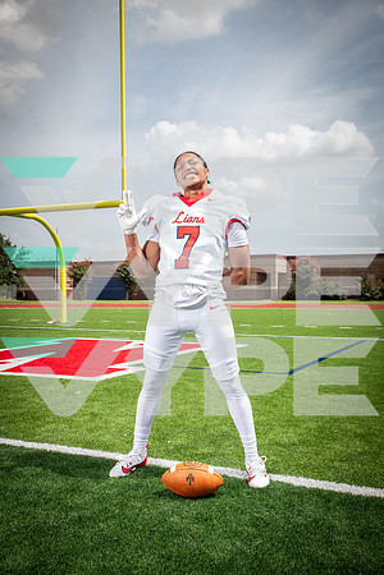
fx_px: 608
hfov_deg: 35.1
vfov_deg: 50.7
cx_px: 192
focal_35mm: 38
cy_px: 288
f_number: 7.1
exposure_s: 1/500
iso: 200
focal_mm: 38
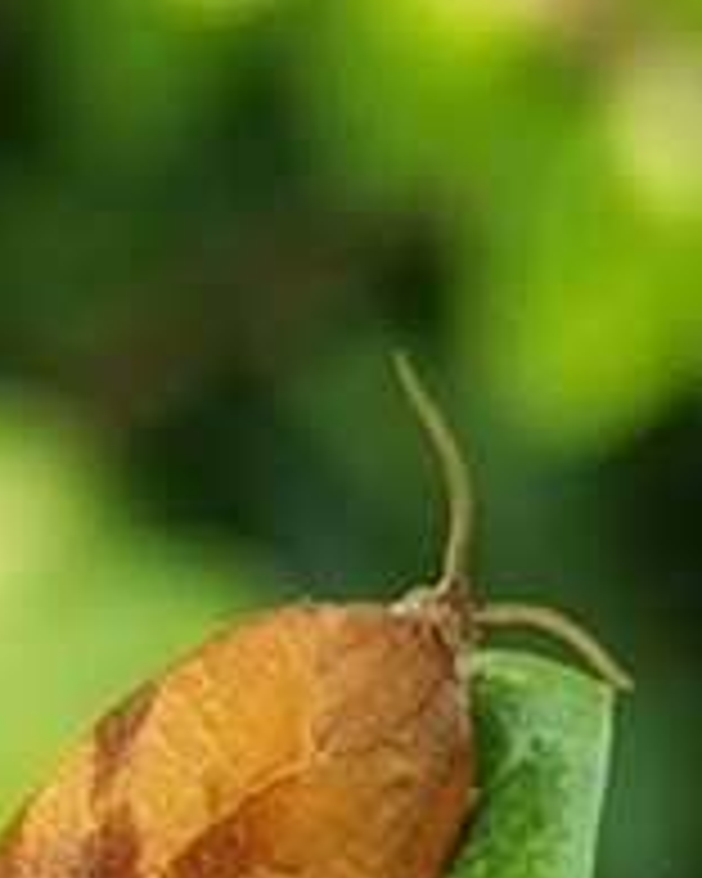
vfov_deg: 4.7
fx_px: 10622
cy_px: 860
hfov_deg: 3.8
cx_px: -32
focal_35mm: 409
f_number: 1.8
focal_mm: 5.58
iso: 50
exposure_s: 1/287
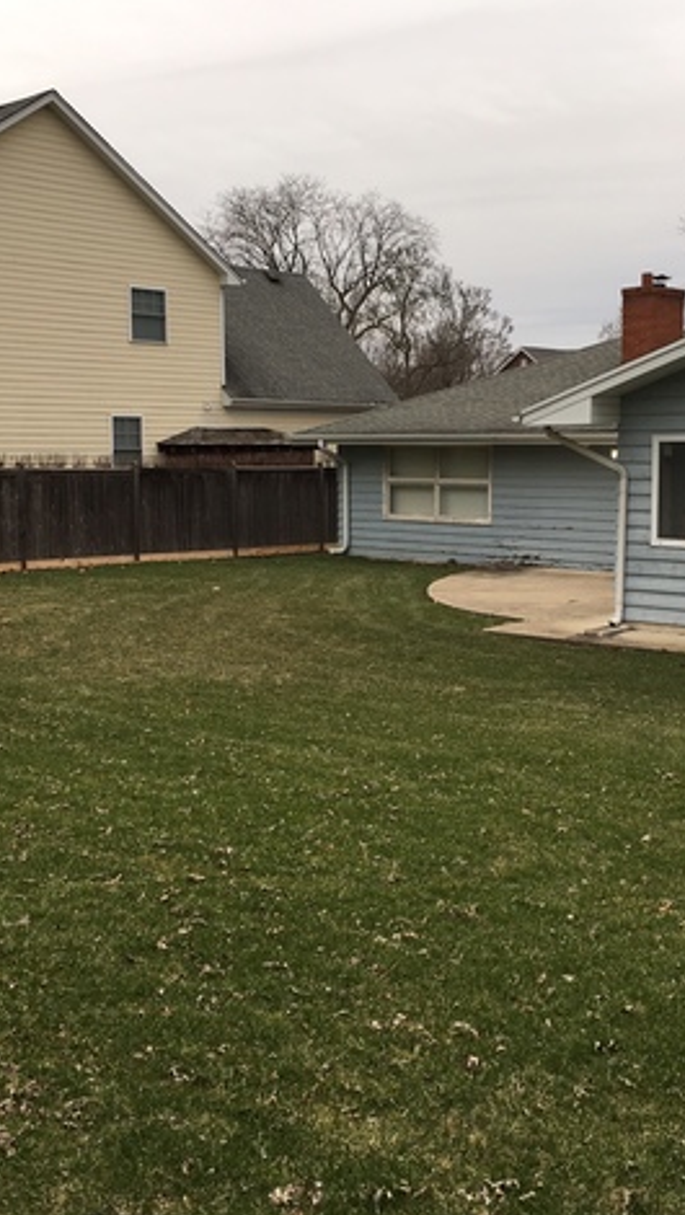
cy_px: 608
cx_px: 390
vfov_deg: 47.3
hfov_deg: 27.7
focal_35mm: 43
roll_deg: -1.2
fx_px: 1386
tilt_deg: -6.2
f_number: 2.2
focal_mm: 4.15
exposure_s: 1/545
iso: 32
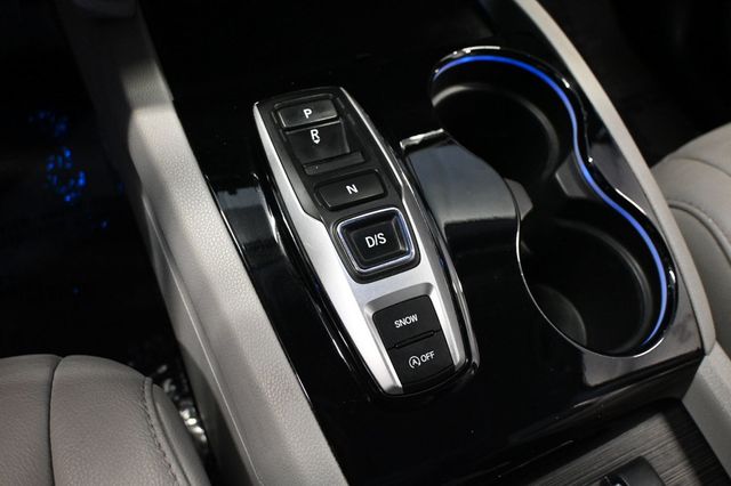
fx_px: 609
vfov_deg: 43.6
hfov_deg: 62.0
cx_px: 366
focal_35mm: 30
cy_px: 243
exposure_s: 1/60
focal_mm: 20
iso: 3600
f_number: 3.8
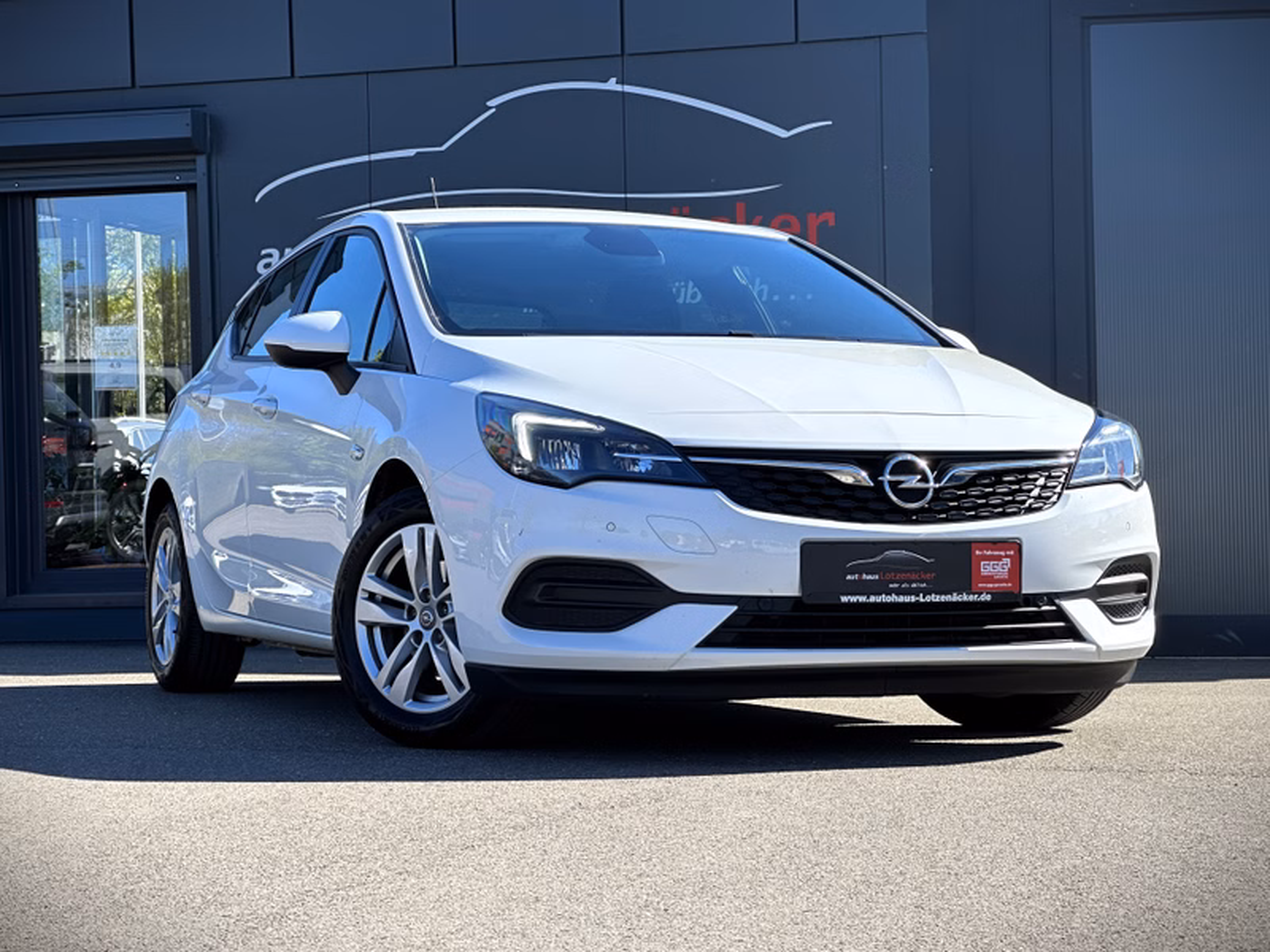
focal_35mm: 77
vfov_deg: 19.1
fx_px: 2825
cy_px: 476
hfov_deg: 25.3
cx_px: 635
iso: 32
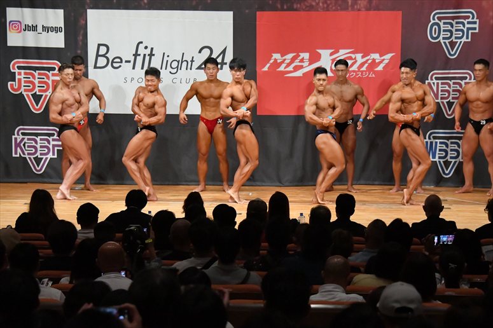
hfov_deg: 14.9
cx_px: 246
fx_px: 1889
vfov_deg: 9.9
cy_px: 164
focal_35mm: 138
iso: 10000
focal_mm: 92
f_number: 5.6
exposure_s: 1/400
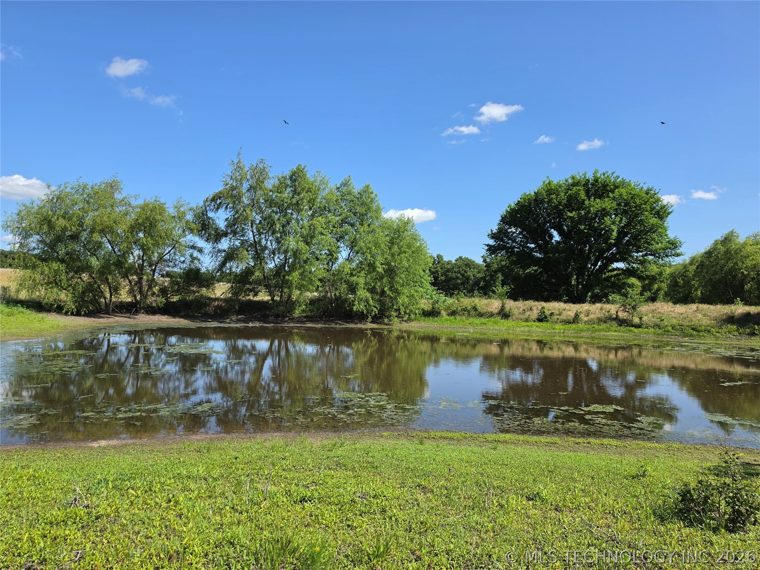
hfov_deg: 73.9
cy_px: 285
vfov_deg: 58.9
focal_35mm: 23
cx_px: 380
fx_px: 505
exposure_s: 1/5775
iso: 64
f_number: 1.4
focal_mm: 6.5
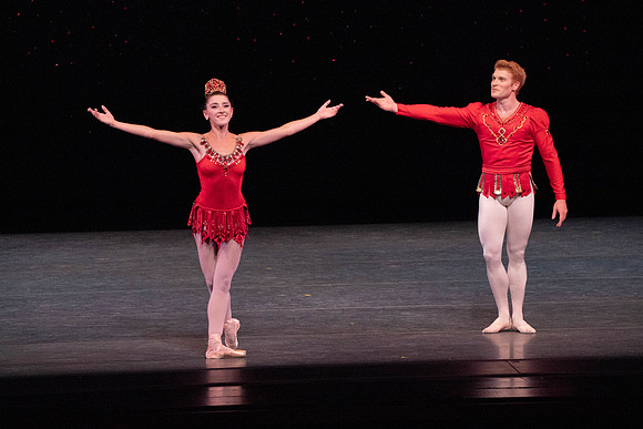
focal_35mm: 318
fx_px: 5681
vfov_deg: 4.3
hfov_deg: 6.5
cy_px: 214
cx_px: 322
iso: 16000
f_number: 11
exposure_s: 1/500
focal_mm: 318
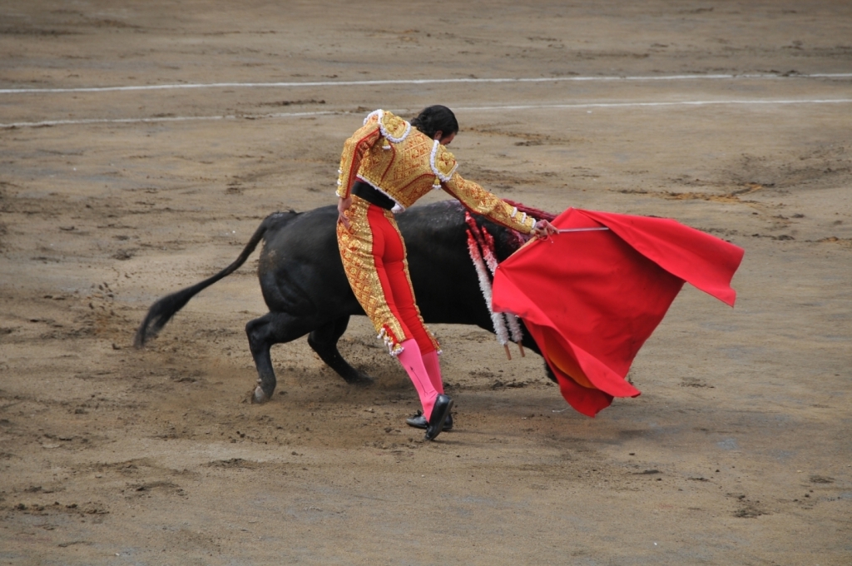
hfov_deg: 6.9
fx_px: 7091
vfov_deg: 4.6
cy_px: 283
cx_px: 426
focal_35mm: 300
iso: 200
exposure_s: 1/350
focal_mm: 200
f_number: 5.6
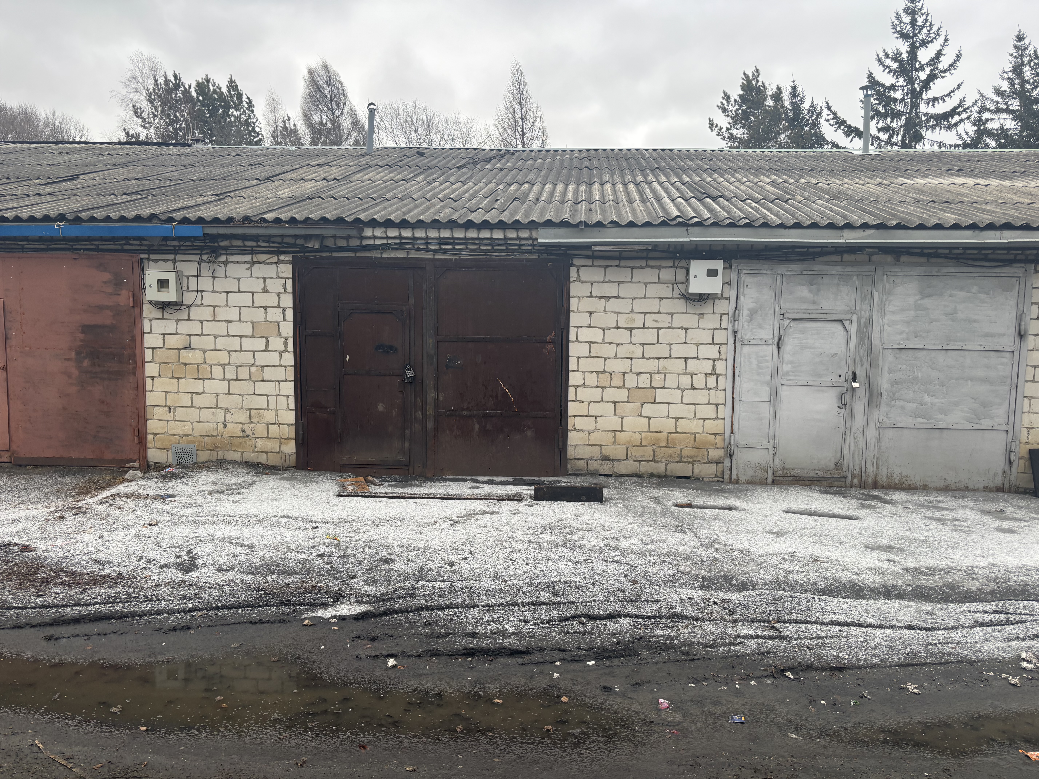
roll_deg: -1.4
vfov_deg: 53.1
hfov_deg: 67.3
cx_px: 520
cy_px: 390
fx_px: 780
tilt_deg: -5.6
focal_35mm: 26
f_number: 1.6
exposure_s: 1/358
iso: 50
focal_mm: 5.96
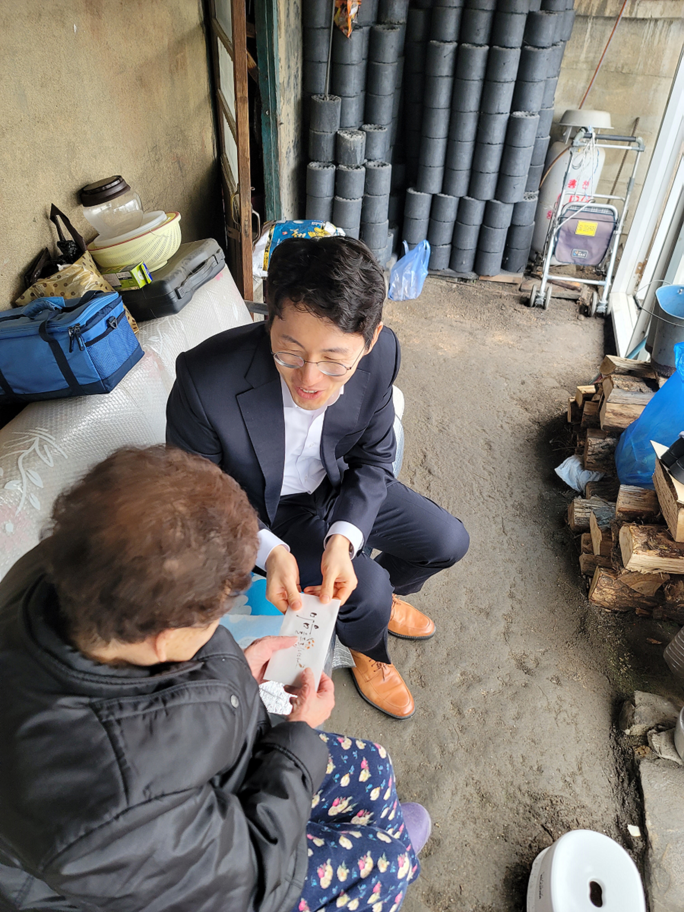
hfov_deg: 54.9
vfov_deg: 69.4
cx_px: 342
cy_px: 456
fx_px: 659
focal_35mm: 25
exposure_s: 1/120
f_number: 1.8
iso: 250
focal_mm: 7
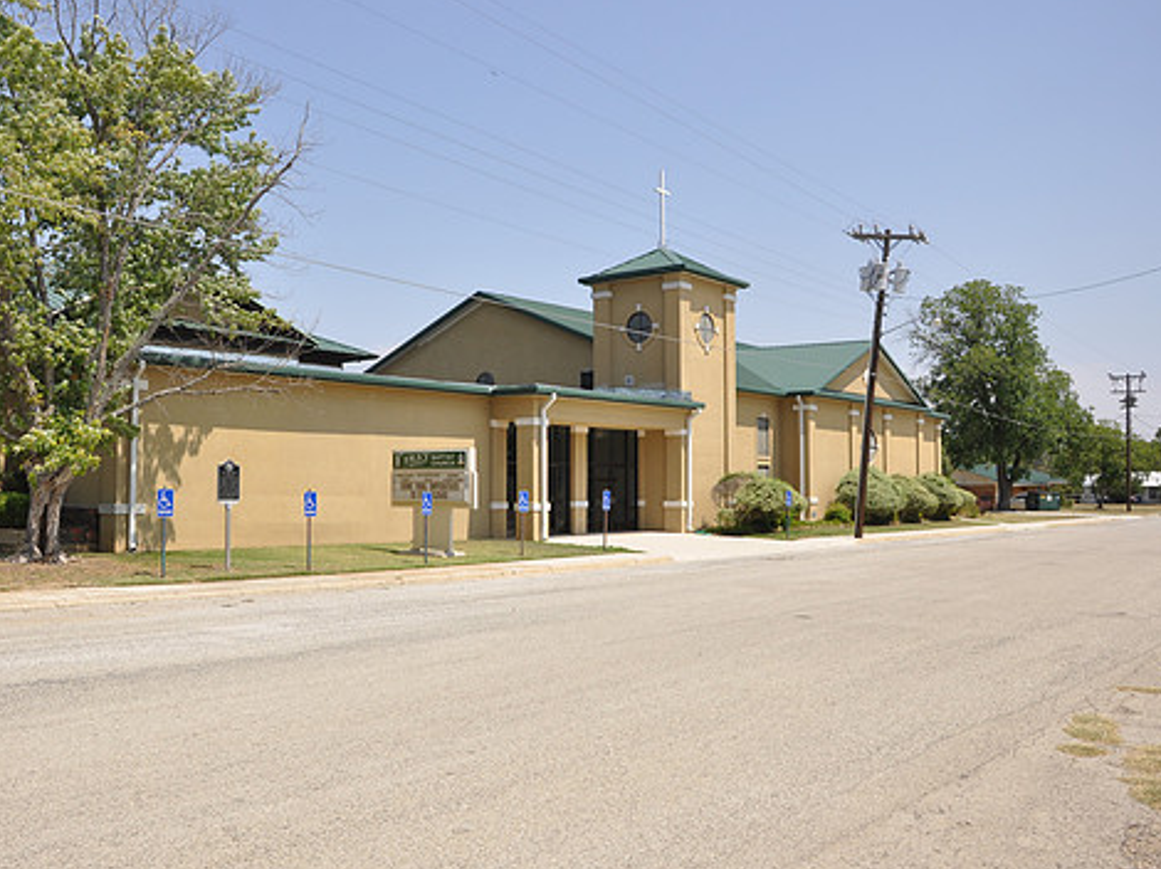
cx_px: 529
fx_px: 1073
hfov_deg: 56.8
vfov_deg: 44.1
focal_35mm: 32
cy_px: 404
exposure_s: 1/200
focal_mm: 18
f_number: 7.1
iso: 200
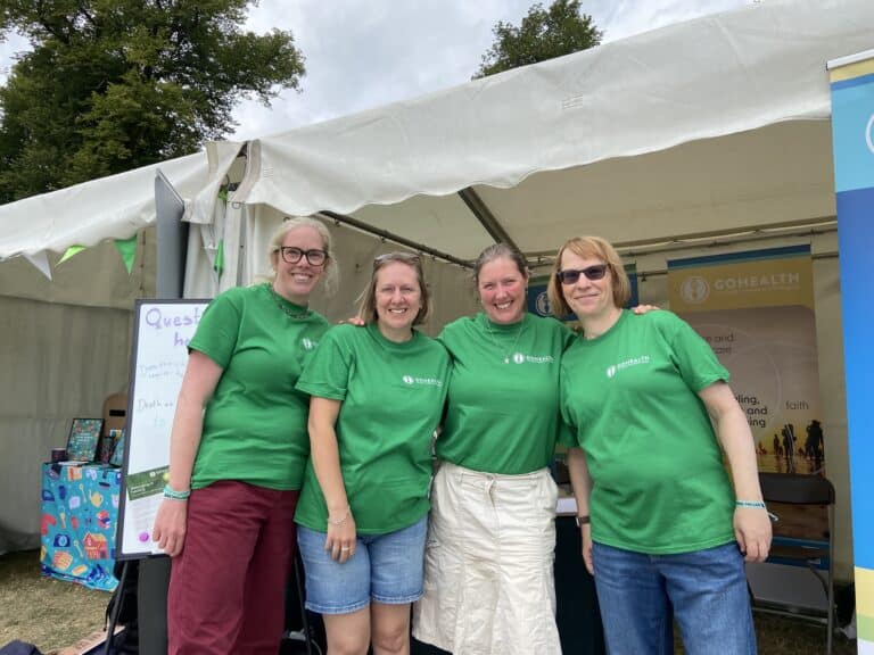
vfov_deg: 53.1
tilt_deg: +4.7
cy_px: 328
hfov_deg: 67.3
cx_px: 437
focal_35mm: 26
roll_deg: -0.3
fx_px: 656
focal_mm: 4.25
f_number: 1.8
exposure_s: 1/1429
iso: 32
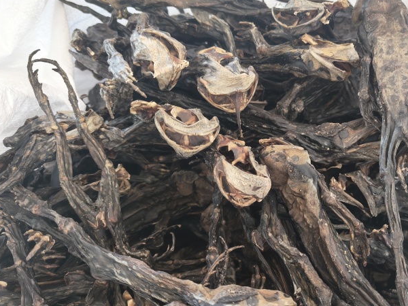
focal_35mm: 32
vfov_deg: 44.1
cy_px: 167
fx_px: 377
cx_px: 264
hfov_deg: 55.9
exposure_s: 1/100
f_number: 1.8
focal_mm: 5.59
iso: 200
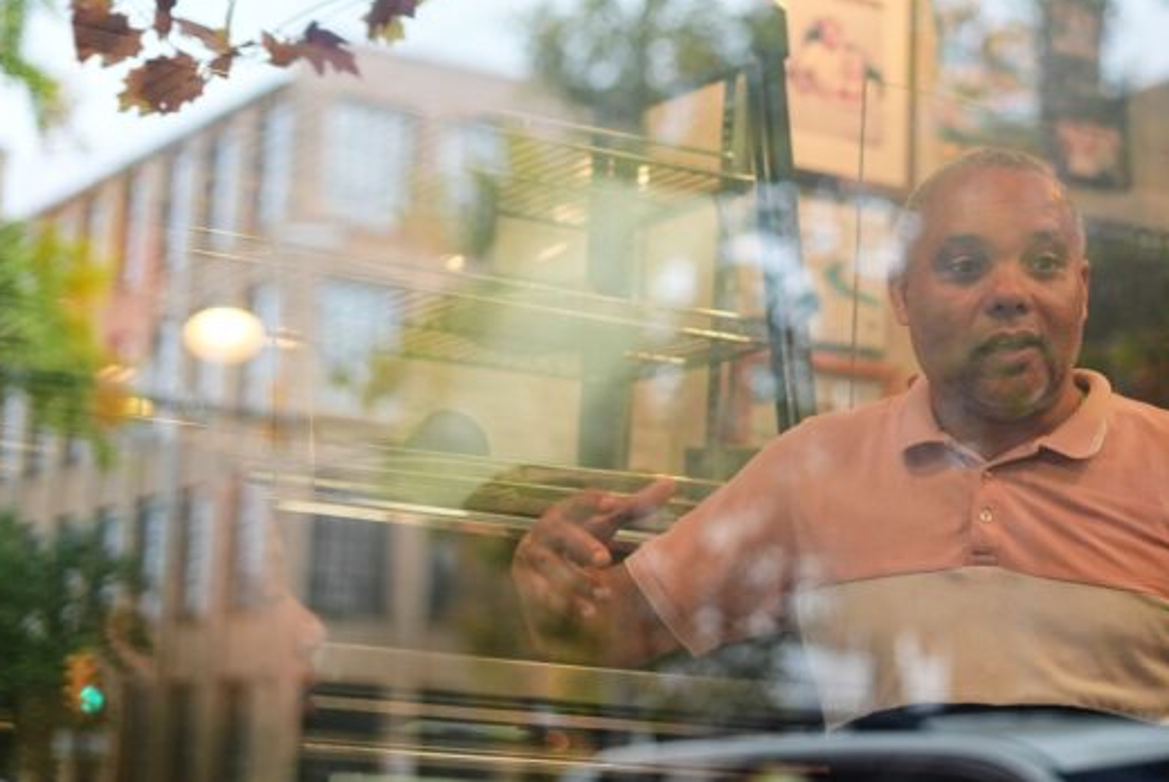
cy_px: 239
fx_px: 2406
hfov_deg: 27.2
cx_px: 767
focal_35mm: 74
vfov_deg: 18.4
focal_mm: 50
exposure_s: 1/1250
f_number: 1.8
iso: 1000
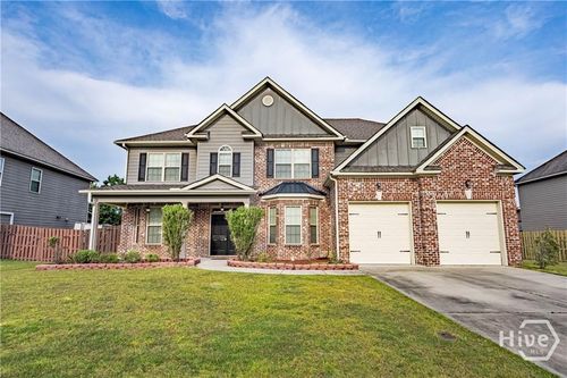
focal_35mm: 20
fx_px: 315
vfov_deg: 61.9
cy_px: 189
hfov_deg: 84.0
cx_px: 284
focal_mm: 20
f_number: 7.1
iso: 100
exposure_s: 1/8000
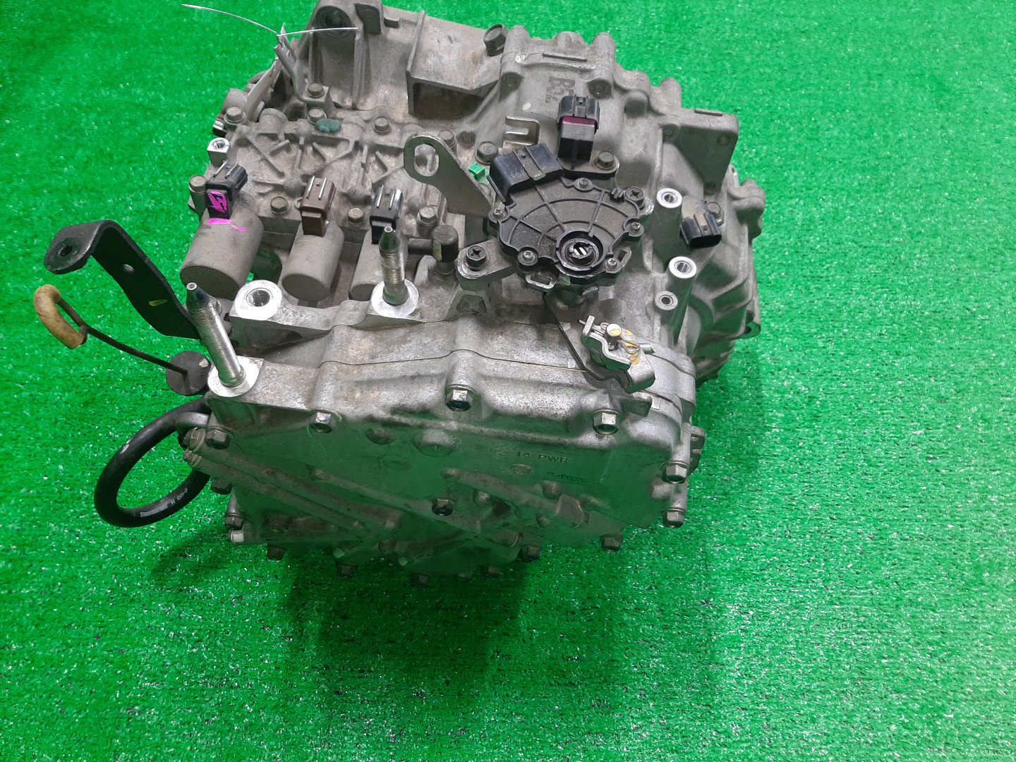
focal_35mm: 26
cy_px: 381
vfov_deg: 53.1
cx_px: 508
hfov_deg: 67.3
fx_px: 763
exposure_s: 1/50
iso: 128
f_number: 1.7
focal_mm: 3.93
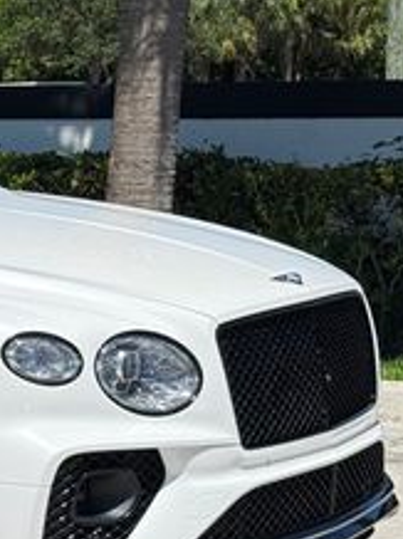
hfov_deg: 9.9
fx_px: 2193
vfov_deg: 14.0
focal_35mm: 141
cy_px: 294
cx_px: -319
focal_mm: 6.76
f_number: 1.78
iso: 64
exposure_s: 1/1490
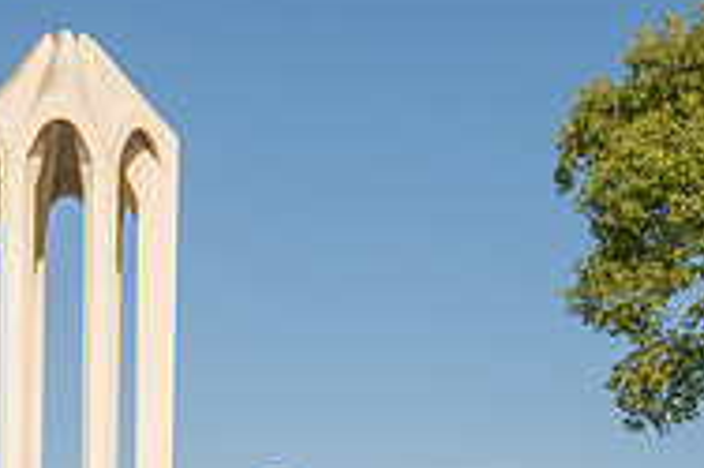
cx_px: -92
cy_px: 770
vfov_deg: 13.2
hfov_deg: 20.2
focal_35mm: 96
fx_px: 1876
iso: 200
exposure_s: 1/4000
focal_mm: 24
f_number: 3.5
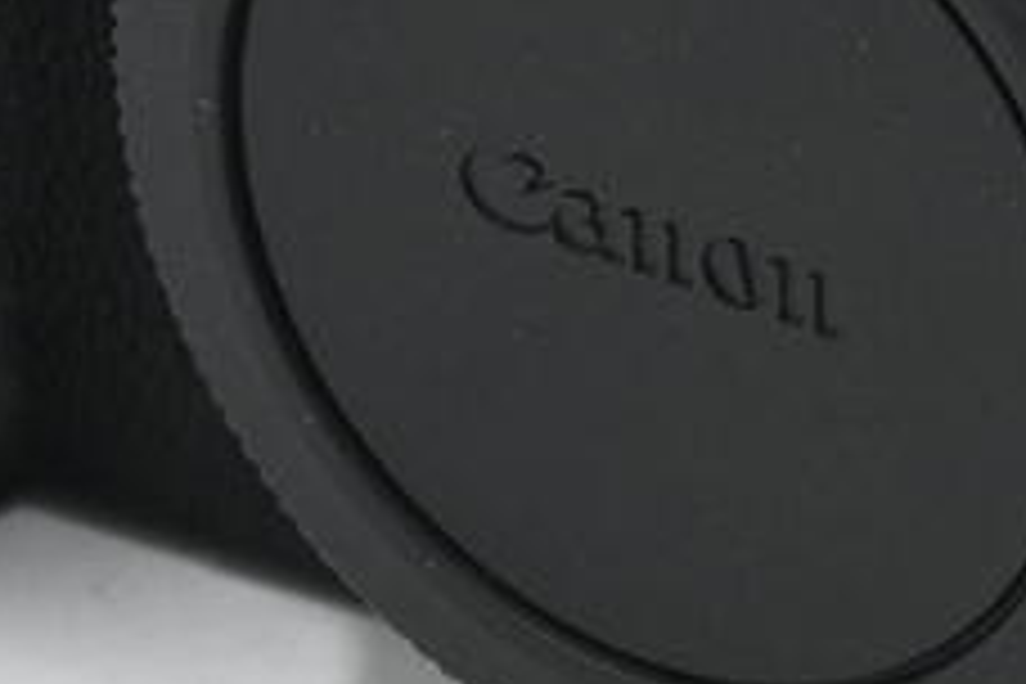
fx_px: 9376
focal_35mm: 329
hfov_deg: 6.3
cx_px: 927
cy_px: -128
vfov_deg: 4.2
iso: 200
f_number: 10
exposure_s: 1/80
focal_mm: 50
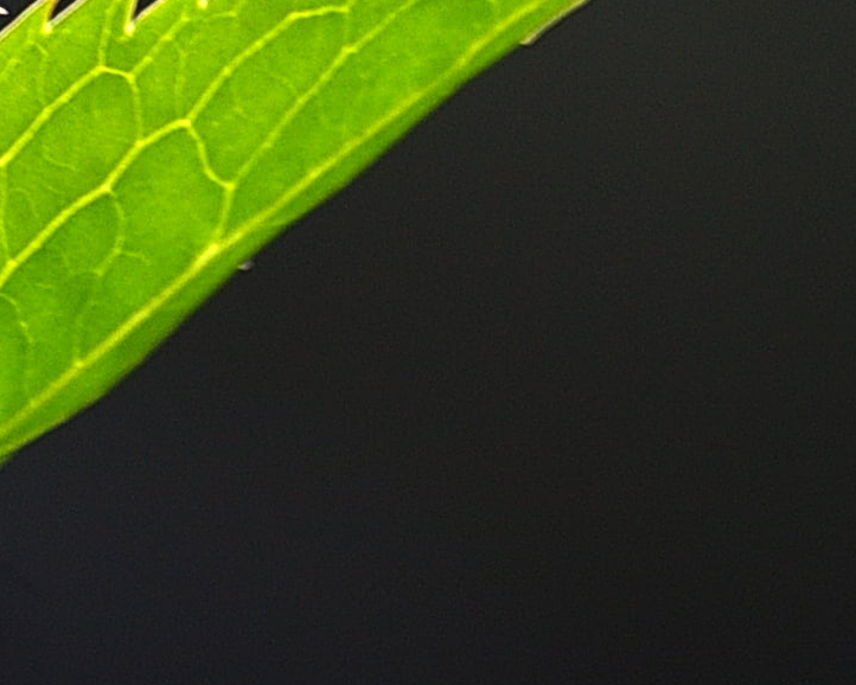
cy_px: 8
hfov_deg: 1.1
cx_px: 354
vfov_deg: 0.9
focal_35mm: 1751
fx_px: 44372
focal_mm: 300
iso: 200
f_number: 5.6
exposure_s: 1/160
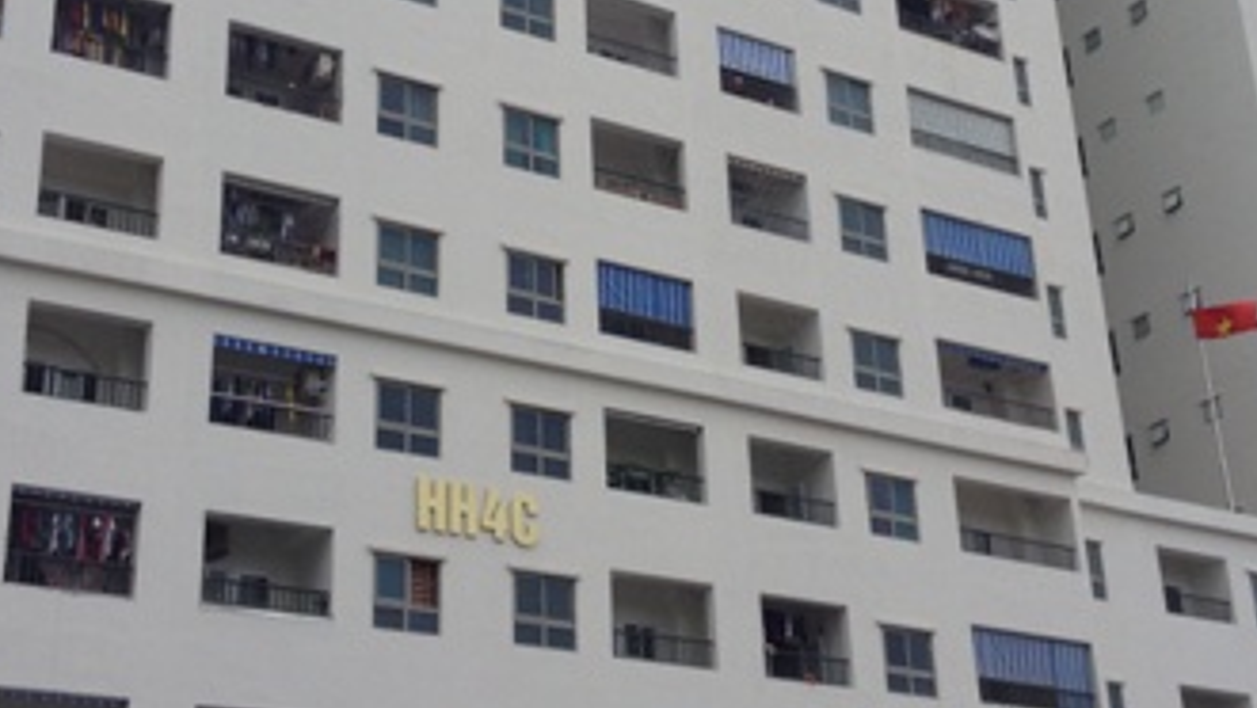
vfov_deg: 16.2
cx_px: 682
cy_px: 103
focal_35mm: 74
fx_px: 2468
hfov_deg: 28.6
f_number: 2.4
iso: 50
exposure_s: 1/690
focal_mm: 4.28
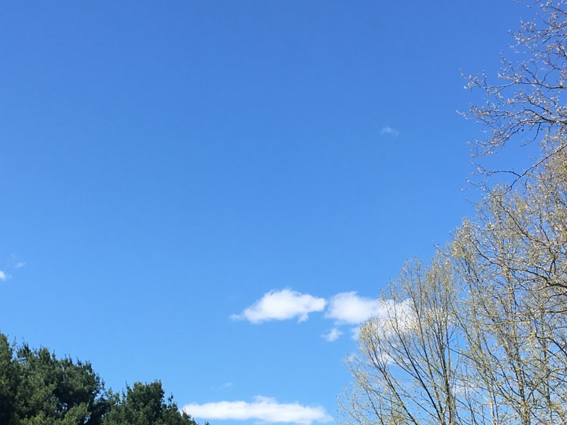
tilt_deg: +12.5
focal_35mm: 72
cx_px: 284
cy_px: 385
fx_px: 1179
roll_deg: -1.9
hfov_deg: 27.0
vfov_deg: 20.0
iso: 25
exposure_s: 1/938
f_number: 2.2
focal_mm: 4.15
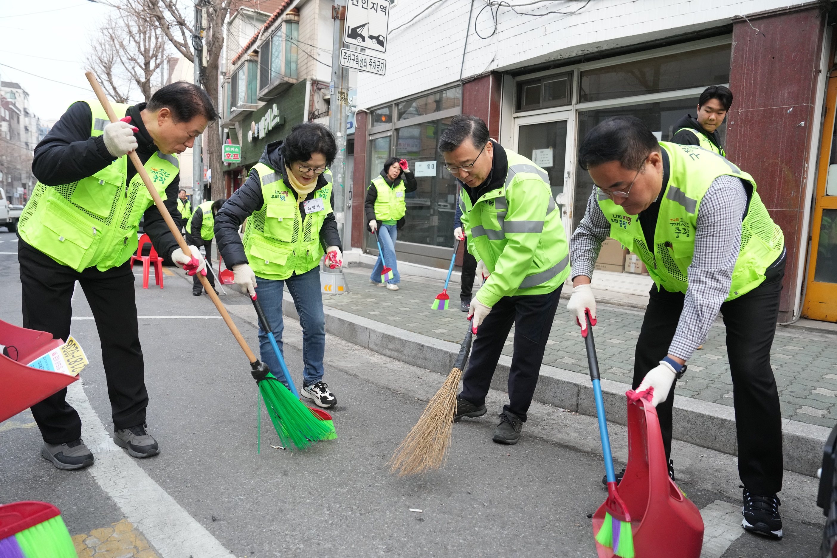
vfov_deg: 53.1
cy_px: 279
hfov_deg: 73.7
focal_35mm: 24
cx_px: 418
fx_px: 558
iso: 3200
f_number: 4.5
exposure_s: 1/640
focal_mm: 24
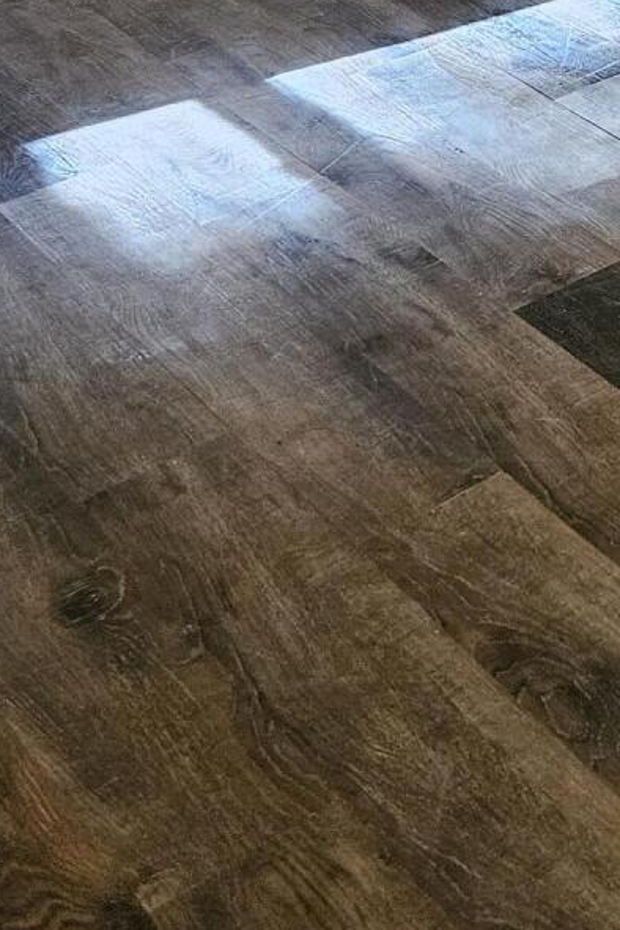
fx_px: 2092
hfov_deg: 14.8
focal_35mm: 81
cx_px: 1095
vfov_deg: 23.1
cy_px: -161
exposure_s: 1/120
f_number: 1.8
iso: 640
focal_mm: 5.4
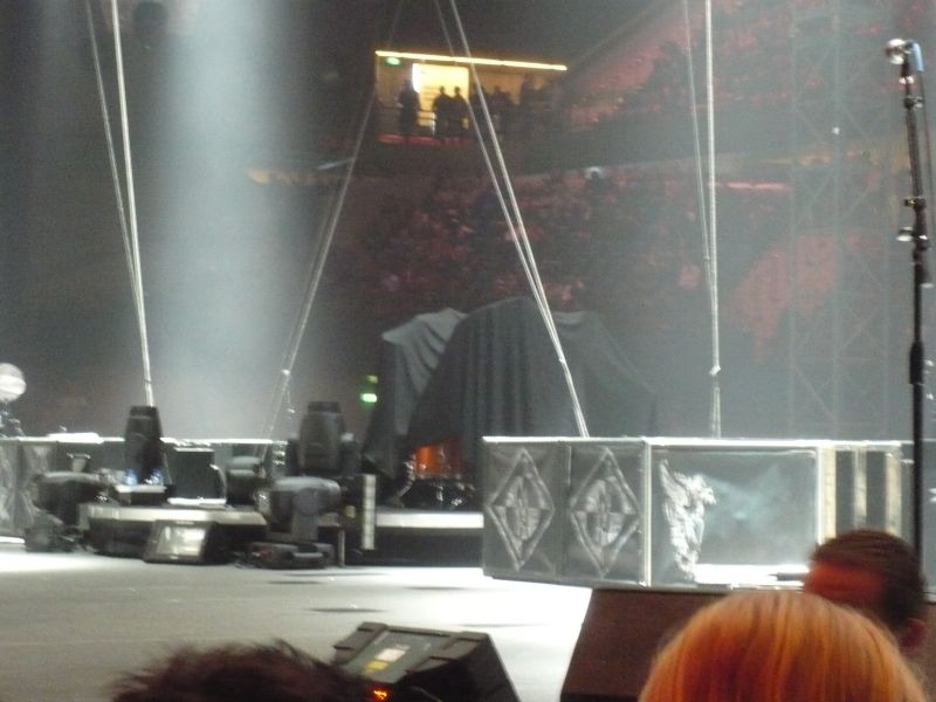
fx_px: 2704
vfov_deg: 14.8
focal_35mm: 100
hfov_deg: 19.6
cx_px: 468
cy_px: 351
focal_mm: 16.4
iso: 800
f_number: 5.6
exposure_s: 1/6
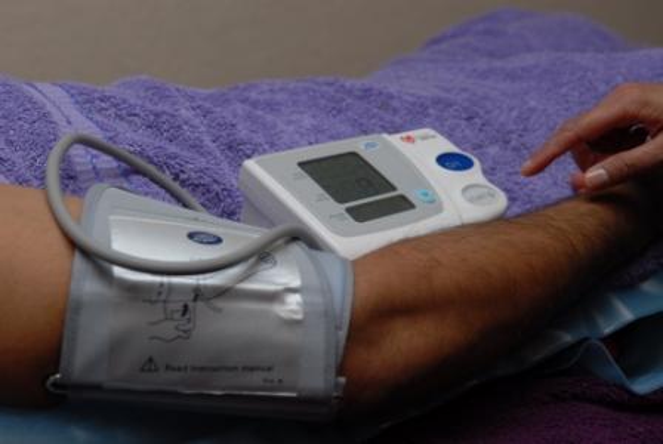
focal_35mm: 66
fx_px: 1217
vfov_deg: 20.7
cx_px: 332
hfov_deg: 30.5
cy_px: 222
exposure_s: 1/60
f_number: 5
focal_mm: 44
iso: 200
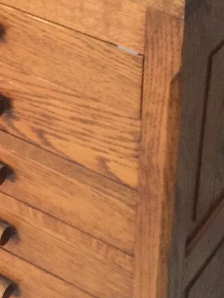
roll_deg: +1.0
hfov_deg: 13.9
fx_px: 914
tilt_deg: -35.7
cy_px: 31
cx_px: 31
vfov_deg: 18.2
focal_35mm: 106
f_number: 2.2
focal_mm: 4.15
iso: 500
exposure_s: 1/17
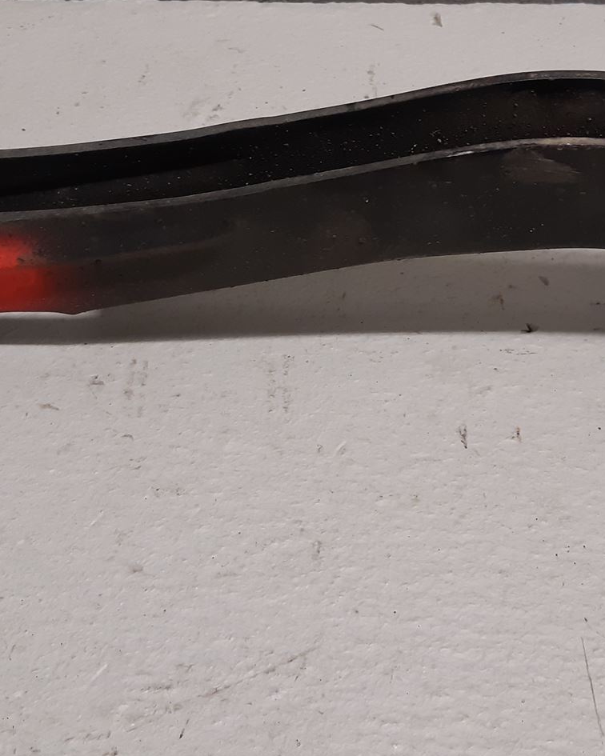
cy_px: 227
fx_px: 1231
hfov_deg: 27.5
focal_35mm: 55
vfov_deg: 33.7
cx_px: 384
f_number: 1.7
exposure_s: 1/50
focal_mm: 3.93
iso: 125
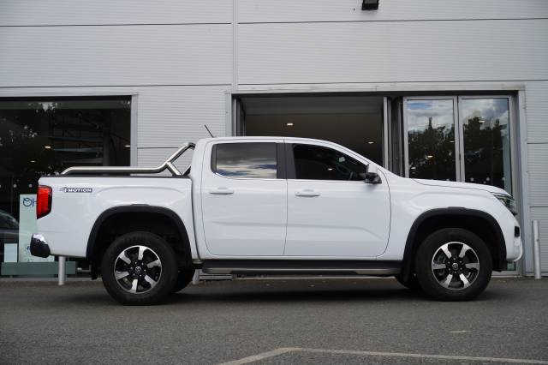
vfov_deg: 28.9
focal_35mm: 46
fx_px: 707
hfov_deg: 42.3
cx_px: 274
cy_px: 182
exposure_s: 1/90
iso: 100
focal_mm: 31
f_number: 8
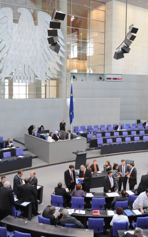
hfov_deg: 34.4
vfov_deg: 52.7
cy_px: 118
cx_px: 70
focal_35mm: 37
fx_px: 239
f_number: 4.8
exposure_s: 1/180
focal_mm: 24
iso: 3200
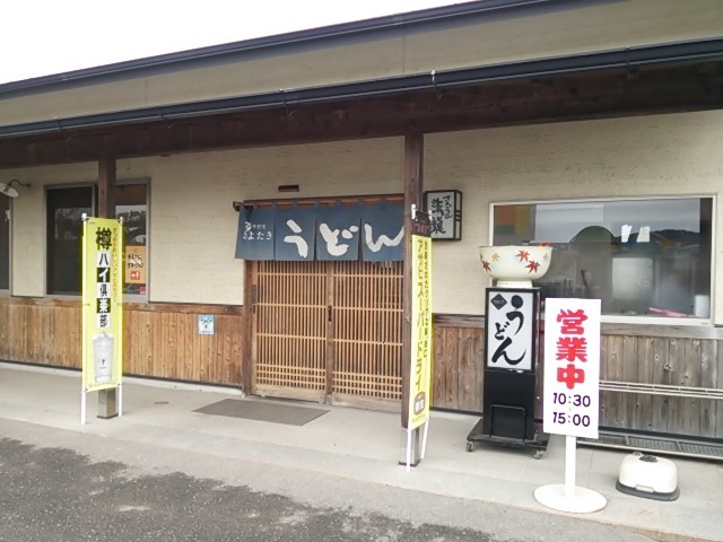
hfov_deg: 63.4
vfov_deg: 49.7
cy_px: 271
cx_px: 362
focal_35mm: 28
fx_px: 585
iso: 40
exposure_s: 1/120
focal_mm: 4.21
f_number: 2.5
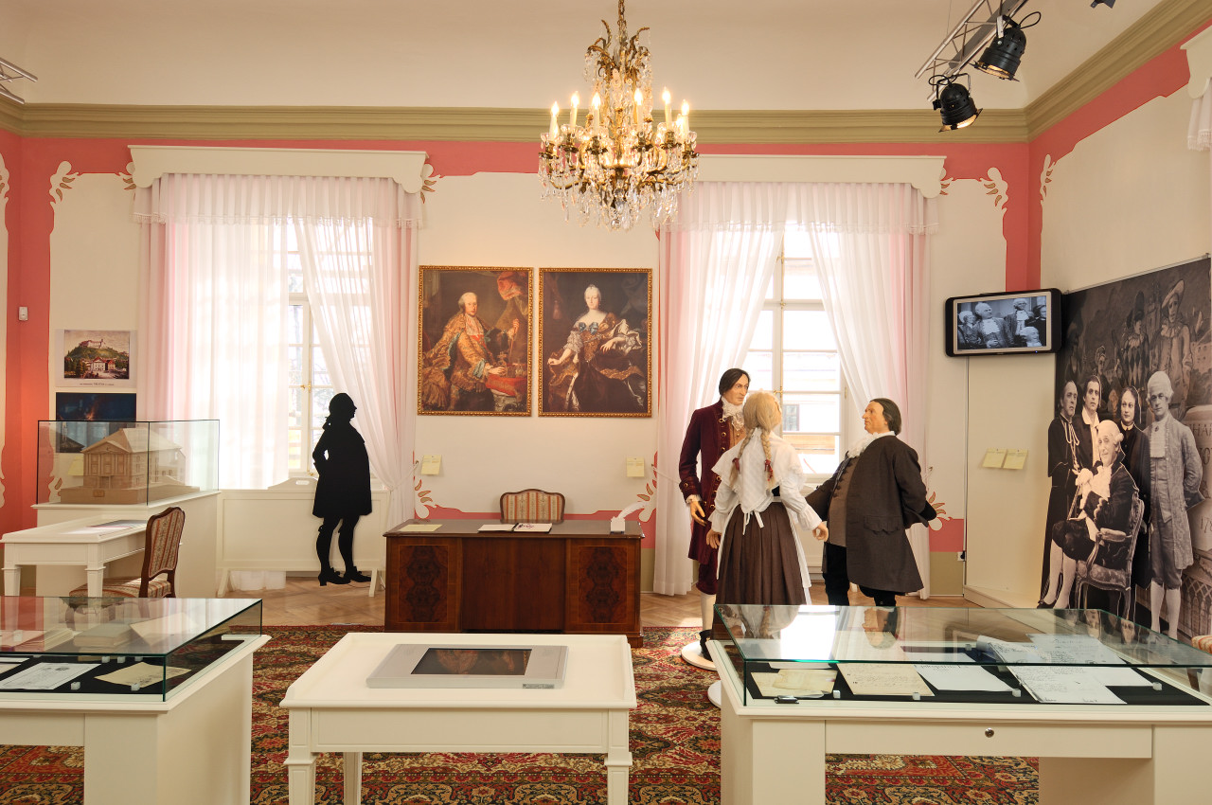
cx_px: 606
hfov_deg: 73.8
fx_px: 807
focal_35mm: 24
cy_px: 402
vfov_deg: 53.0
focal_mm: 16
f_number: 8
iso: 100
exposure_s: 1/20
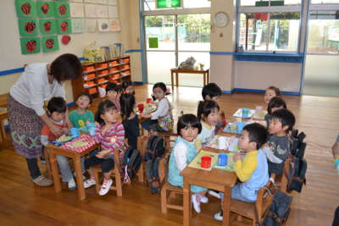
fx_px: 283
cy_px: 113
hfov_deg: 61.9
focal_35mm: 30
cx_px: 170
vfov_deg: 43.6
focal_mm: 20
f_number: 4
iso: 400
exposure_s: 1/80
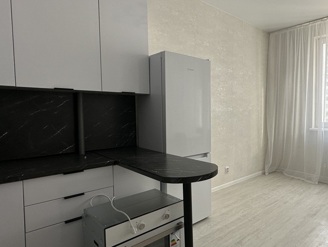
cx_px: 237
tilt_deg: -3.2
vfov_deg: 56.9
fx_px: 228
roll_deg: -0.2
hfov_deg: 67.9
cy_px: 123
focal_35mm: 24
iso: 50
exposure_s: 1/99
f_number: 2.2
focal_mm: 2.22
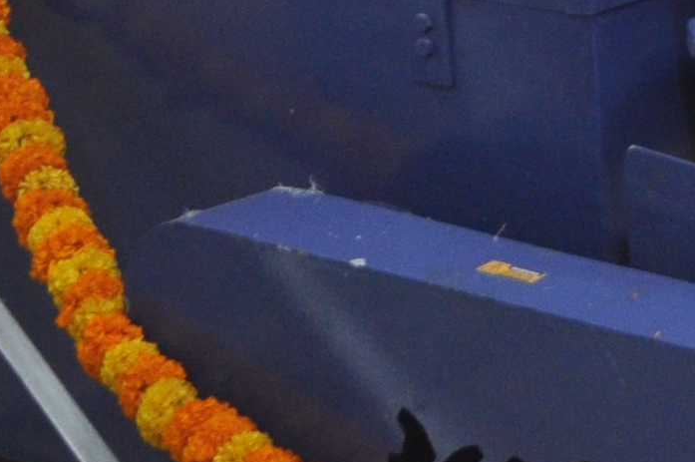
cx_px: 1414
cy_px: -162
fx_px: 3201
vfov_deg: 8.1
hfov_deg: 11.2
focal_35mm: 166
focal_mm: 18
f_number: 4.5
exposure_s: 1/125
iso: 500
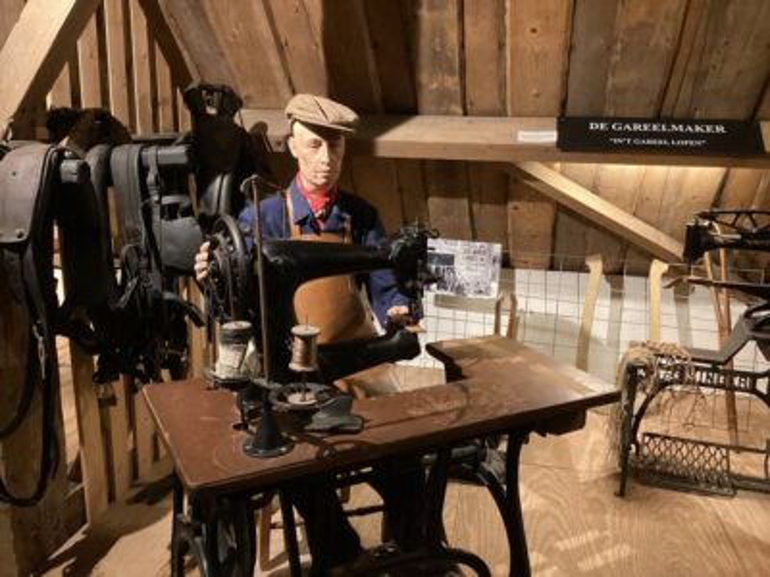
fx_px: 690
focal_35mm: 31
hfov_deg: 58.4
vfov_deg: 45.4
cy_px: 288
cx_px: 385
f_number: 2.4
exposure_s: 1/25
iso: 320
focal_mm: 3.3
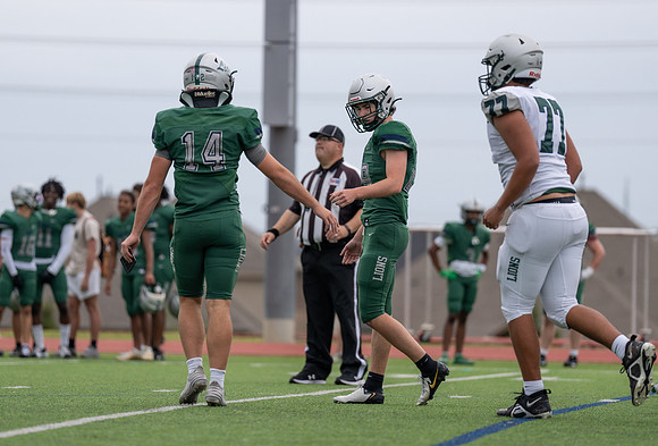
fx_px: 5108
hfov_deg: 7.4
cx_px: 319
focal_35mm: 278
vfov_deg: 5.0
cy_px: 233
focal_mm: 200
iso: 250
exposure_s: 1/1250
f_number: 2.8
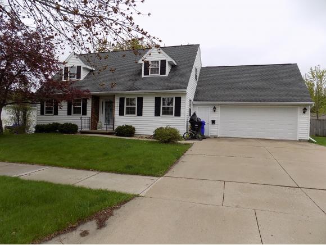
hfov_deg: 73.9
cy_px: 122
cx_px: 163
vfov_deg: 59.0
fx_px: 217
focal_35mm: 23
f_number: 3.1
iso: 80
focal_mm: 4
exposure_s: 1/500
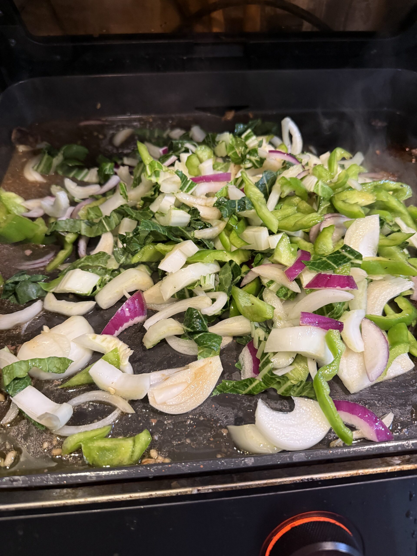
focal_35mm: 24
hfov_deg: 56.8
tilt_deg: -48.0
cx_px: 208
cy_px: 278
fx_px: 385
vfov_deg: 71.6
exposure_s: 1/60
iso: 400
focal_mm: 6.76
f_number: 1.78
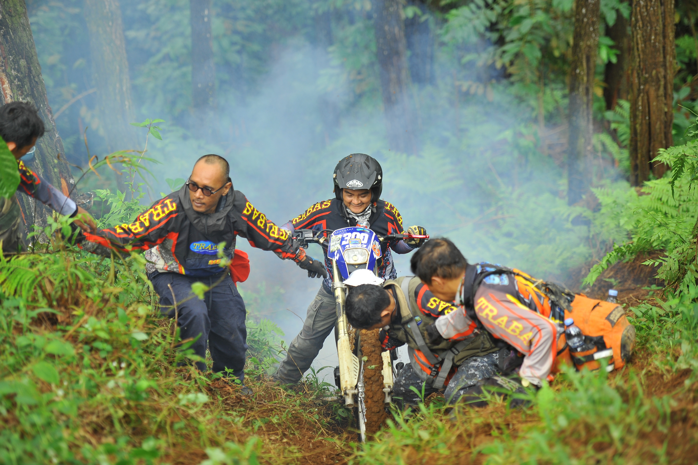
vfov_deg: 13.7
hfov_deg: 20.4
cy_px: 232
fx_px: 1938
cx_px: 349
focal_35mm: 100
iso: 500
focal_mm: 100
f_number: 2.8
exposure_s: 1/320
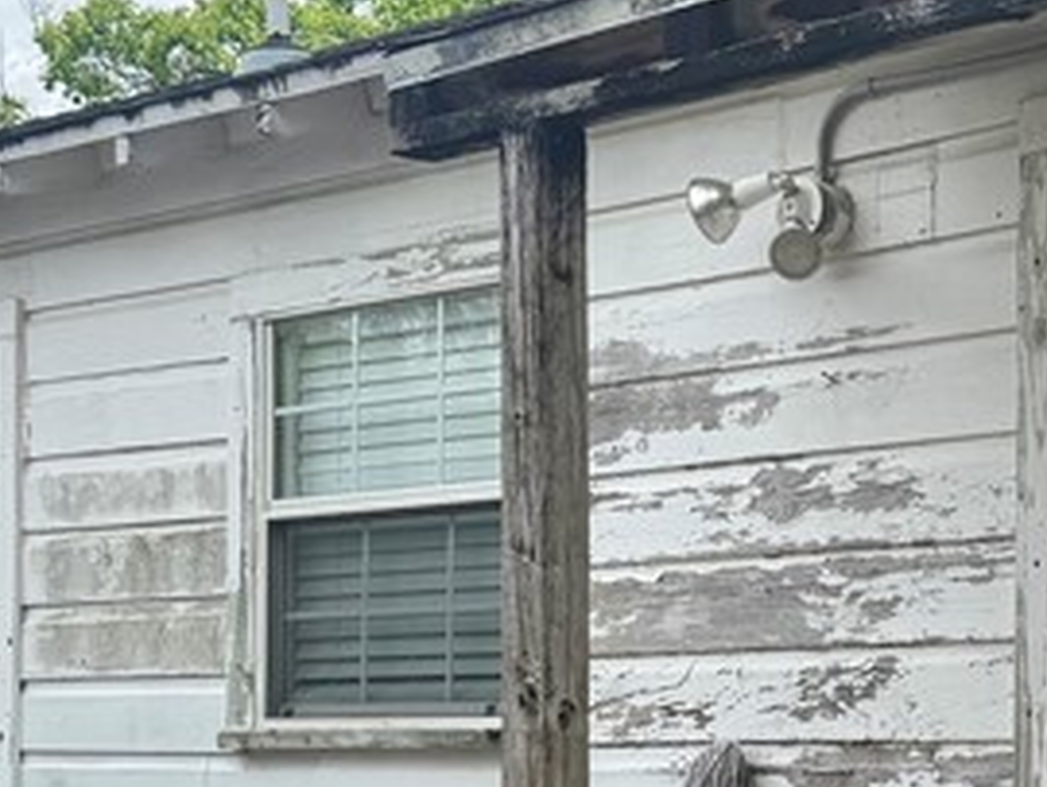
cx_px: 838
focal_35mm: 91
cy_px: 717
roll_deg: -0.7
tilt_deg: +2.2
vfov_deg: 16.0
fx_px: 2755
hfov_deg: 21.3
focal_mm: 6.76
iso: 100
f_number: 1.78
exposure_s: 1/5319
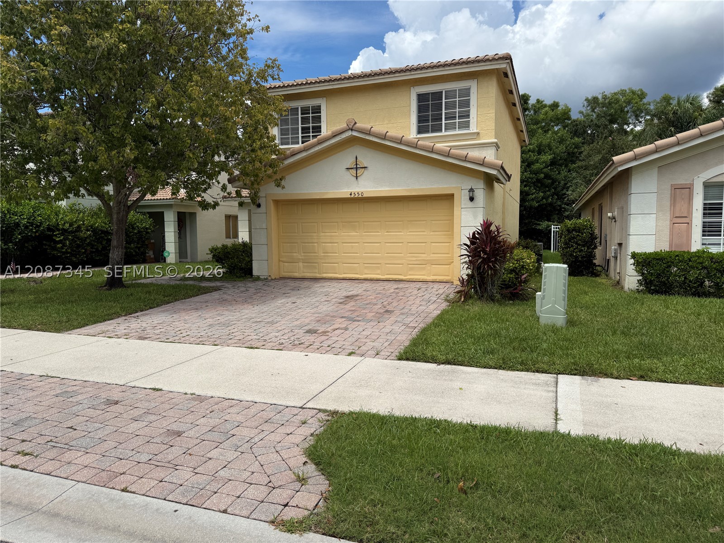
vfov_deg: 56.8
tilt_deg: -3.1
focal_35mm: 24
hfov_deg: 71.6
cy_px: 272
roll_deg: +0.2
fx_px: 502
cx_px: 362
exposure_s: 1/6711
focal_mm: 6.76
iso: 80
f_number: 1.78
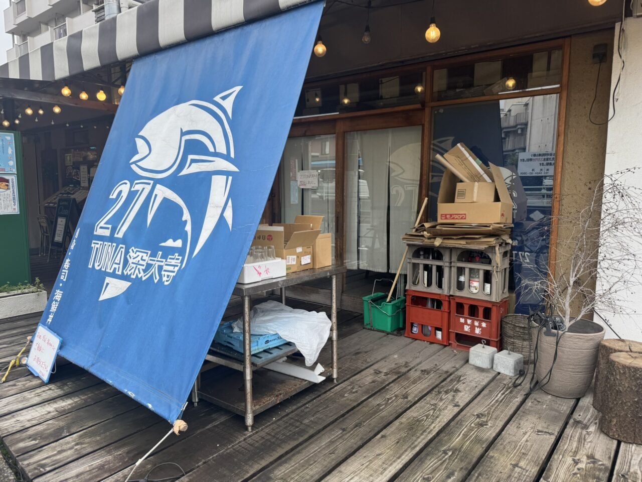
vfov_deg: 56.8
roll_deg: +1.4
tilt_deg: -6.2
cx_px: 321
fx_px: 445
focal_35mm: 24
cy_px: 241
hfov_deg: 71.6
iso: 80
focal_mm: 6.76
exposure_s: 1/301
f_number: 1.78
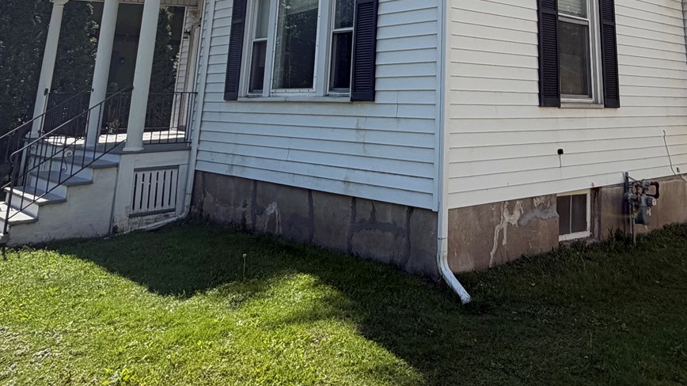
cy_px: -76
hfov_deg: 54.2
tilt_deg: +15.1
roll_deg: -1.2
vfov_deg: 28.6
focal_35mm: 36
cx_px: 456
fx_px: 656
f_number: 2.2
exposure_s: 1/770
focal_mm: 2.22
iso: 40
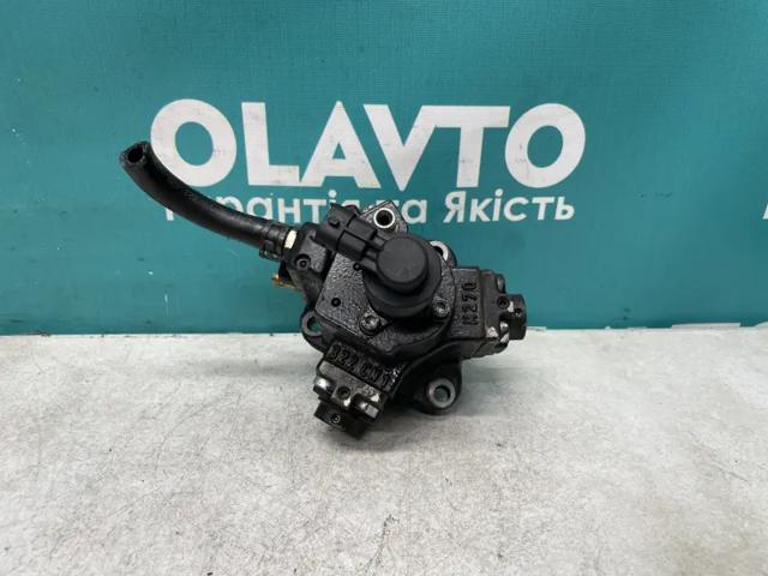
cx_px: 384
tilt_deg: -26.4
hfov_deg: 67.3
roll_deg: -0.4
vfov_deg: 53.1
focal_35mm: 26
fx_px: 577
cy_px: 288
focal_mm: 4.2
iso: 125
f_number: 1.6
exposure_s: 1/100
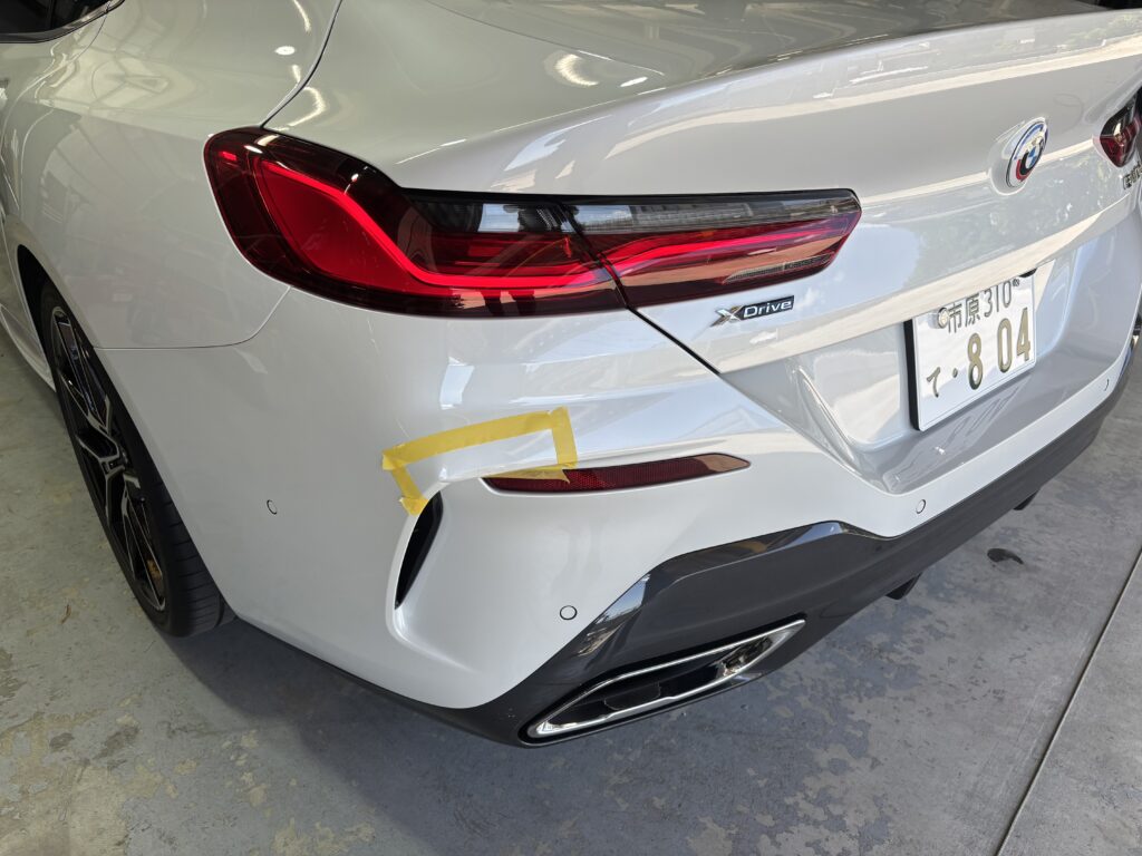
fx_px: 858
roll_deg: +1.3
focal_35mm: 26
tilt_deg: -26.6
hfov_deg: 67.3
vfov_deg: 53.1
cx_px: 571
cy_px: 428
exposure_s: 1/568
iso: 50
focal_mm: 5.96
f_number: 1.6
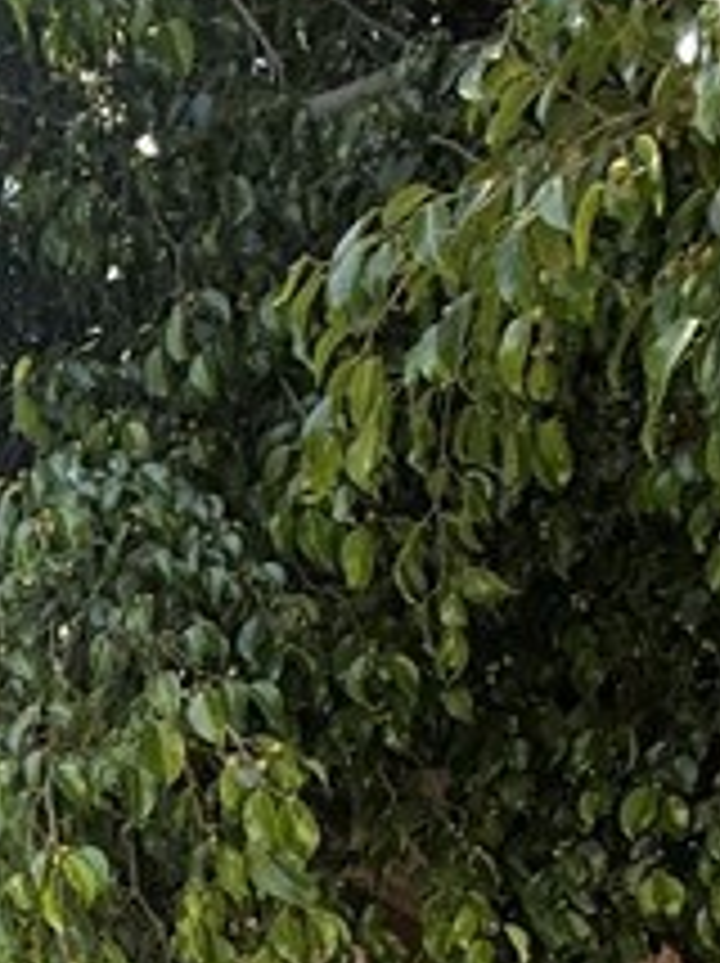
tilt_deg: +10.6
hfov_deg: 19.7
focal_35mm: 67
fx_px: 1862
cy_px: 1516
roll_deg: +1.4
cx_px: -270
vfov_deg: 22.6
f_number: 2.2
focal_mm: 2.22
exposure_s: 1/486
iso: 64
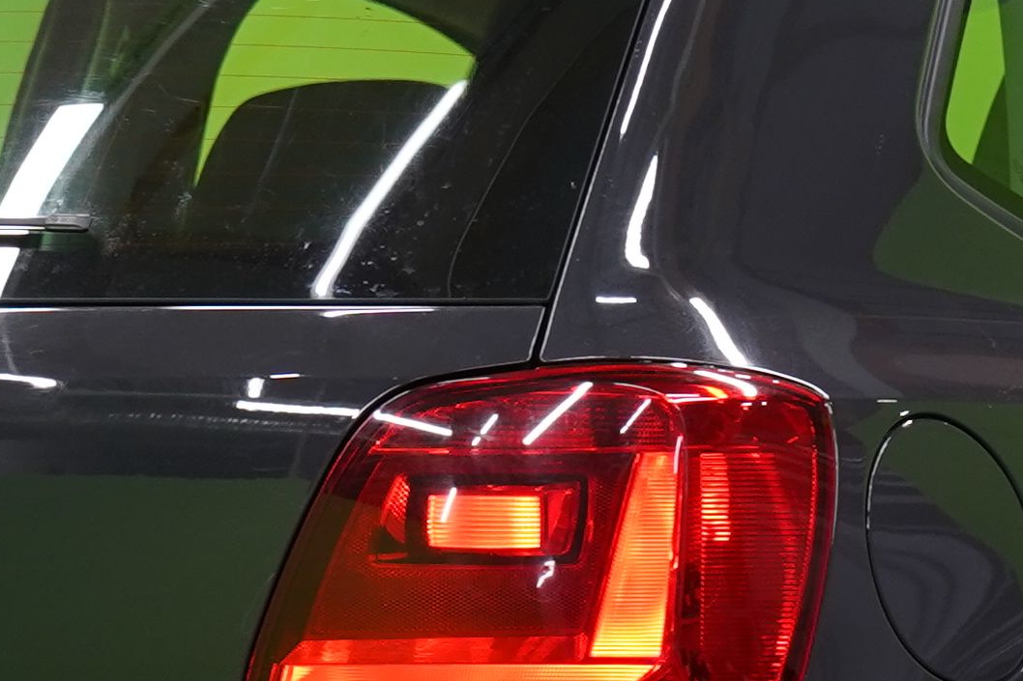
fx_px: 9830
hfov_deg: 6.0
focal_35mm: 346
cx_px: 758
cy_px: 641
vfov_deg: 4.0
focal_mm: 61
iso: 400
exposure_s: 1/25
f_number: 5.6
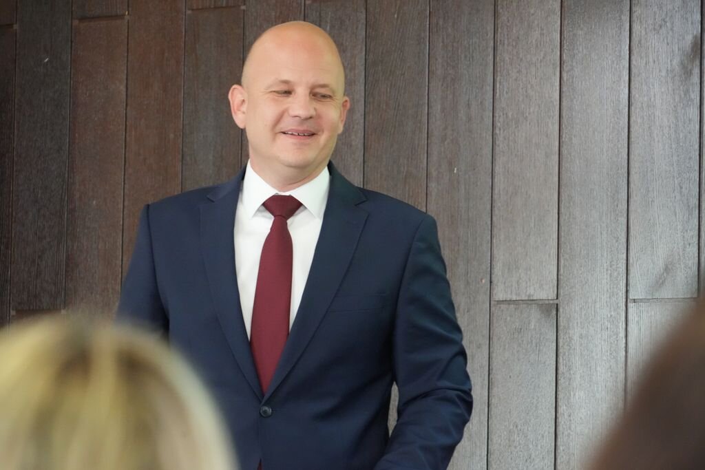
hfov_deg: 10.8
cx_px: 352
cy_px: 235
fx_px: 3741
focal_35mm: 191
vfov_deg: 7.2
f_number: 8
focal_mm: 191
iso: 12800
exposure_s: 1/200
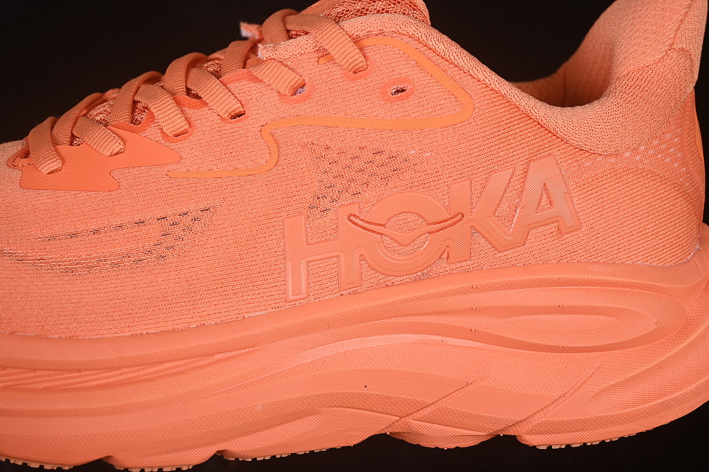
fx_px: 1477
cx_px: 354
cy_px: 236
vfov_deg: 18.2
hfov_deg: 27.0
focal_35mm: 75
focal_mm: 50
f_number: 7.1
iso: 160
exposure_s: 1/80
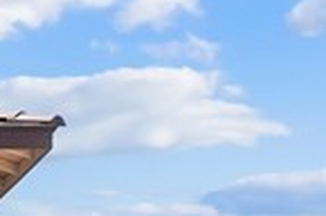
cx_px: -540
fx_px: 2512
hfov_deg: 6.9
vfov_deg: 4.7
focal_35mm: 278
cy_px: 609
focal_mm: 25
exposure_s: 1/8000
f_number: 8
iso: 400
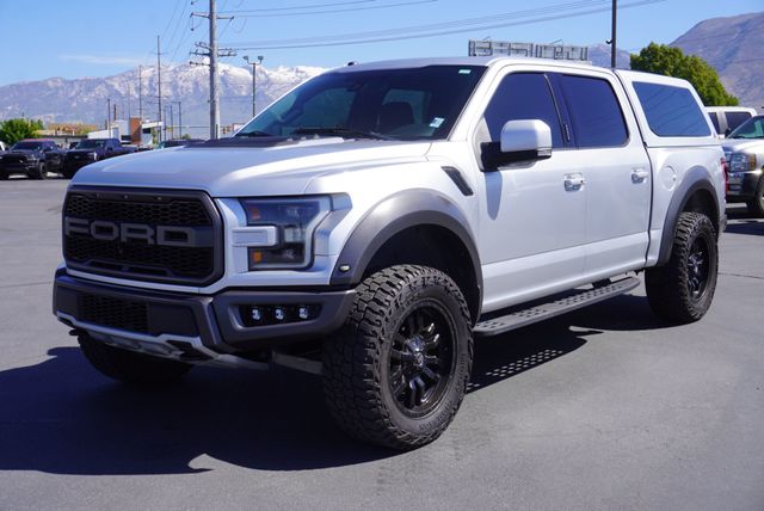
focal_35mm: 42
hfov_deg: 46.4
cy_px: 256
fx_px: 892
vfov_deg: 32.0
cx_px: 382
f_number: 10
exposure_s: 1/125
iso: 100
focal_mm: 28
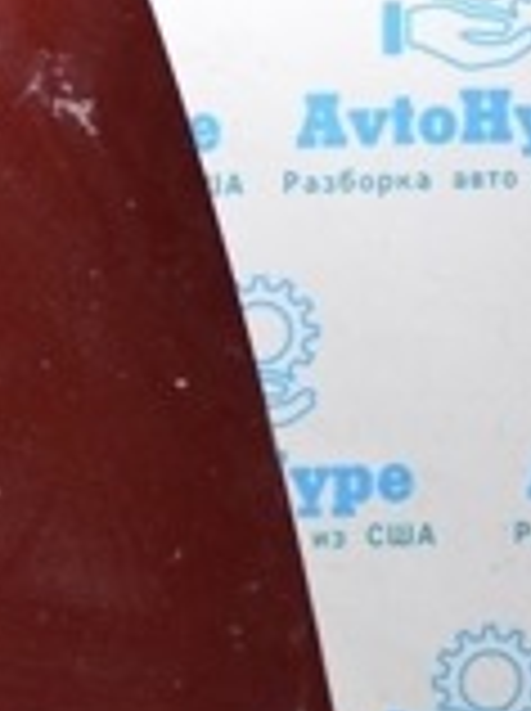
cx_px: -756
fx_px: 3117
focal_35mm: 152
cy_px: 506
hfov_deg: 8.8
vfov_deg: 13.0
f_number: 4
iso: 560
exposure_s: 1/60
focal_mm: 26
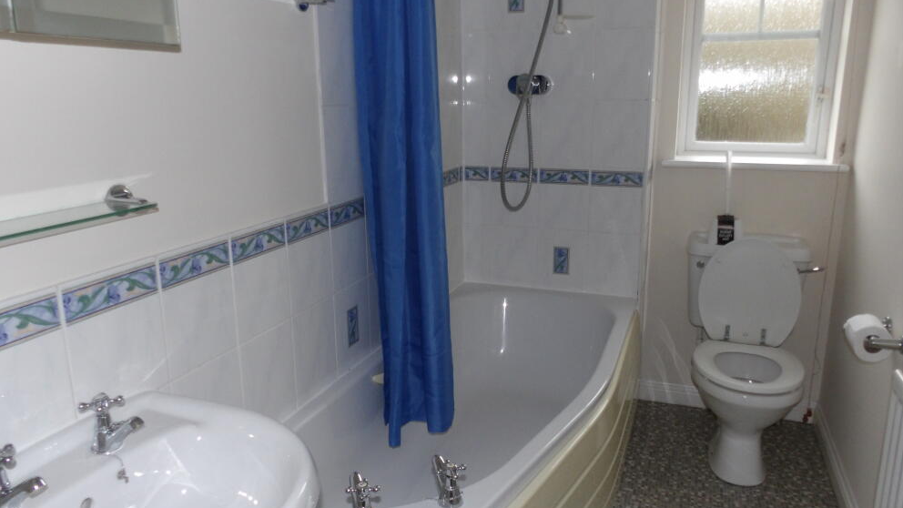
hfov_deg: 69.8
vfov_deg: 42.9
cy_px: 259
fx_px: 646
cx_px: 465
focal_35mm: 27
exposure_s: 1/15
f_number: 4.1
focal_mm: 4.3
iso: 200
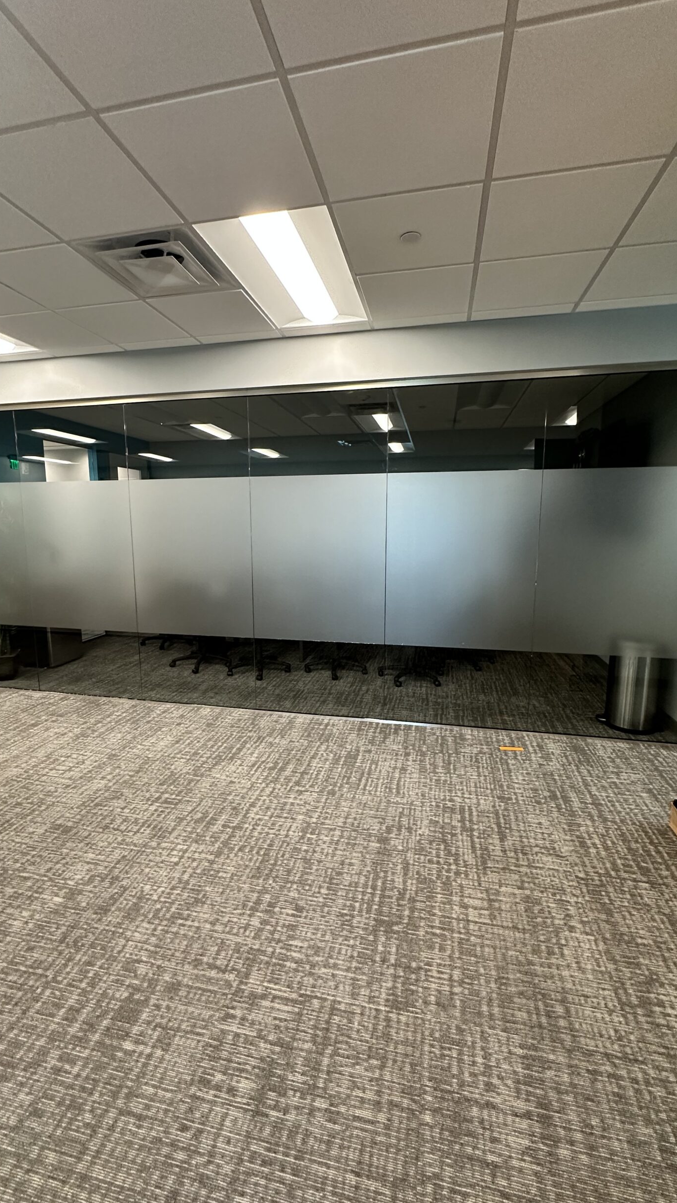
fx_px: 510
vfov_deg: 99.4
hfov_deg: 67.1
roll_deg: -0.7
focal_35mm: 16
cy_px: 597
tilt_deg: -8.1
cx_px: 325
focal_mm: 2.22
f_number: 2.2
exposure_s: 1/60
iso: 320
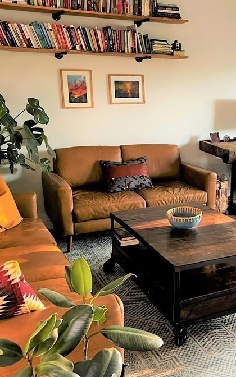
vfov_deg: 47.2
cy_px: 182
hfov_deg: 29.4
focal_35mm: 42
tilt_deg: -12.1
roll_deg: +0.6
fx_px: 432
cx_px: 208
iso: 400
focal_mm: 5.7
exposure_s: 1/60
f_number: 1.5
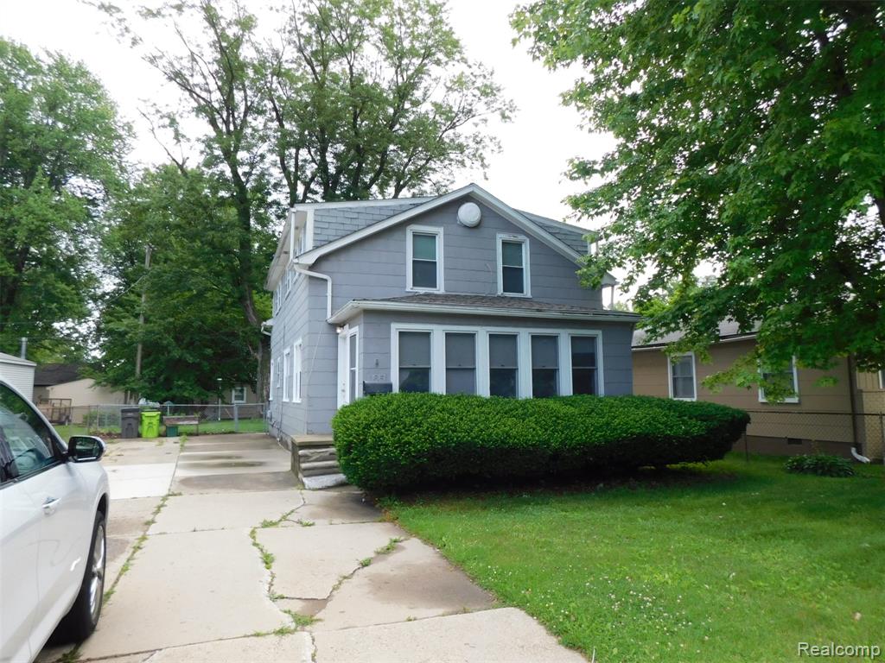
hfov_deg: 73.9
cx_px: 442
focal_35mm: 23
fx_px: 588
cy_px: 332
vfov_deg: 58.9
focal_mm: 4
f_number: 3
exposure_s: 1/320
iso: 125
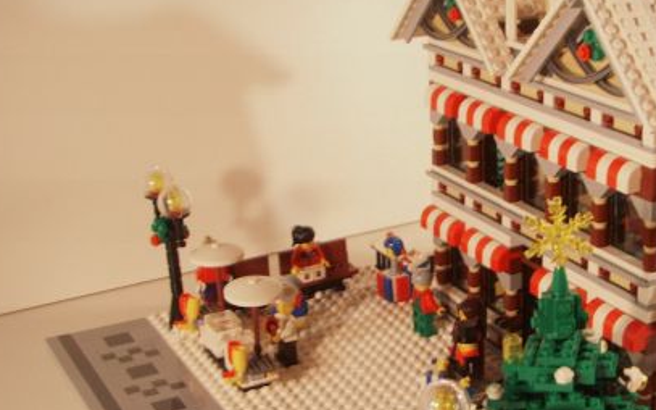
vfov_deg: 19.9
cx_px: 493
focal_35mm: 65
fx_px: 1162
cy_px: 263
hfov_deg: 31.0
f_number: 3.5
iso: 63
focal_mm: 6.6
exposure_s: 1/10
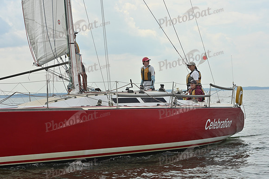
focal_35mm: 86
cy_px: 90
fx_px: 643
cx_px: 134
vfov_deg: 15.9
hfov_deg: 23.6
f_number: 8
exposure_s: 1/1250
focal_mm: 86
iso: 320
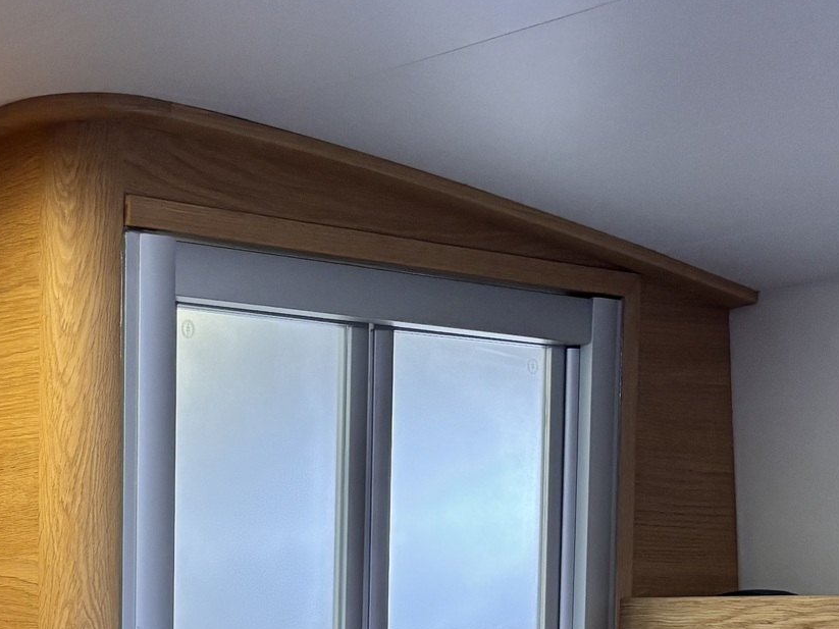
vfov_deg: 17.5
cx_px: -58
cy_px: 814
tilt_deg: -5.8
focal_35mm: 79
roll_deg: -1.0
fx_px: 1914
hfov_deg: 23.4
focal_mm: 5.96
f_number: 1.6
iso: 160
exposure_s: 1/60
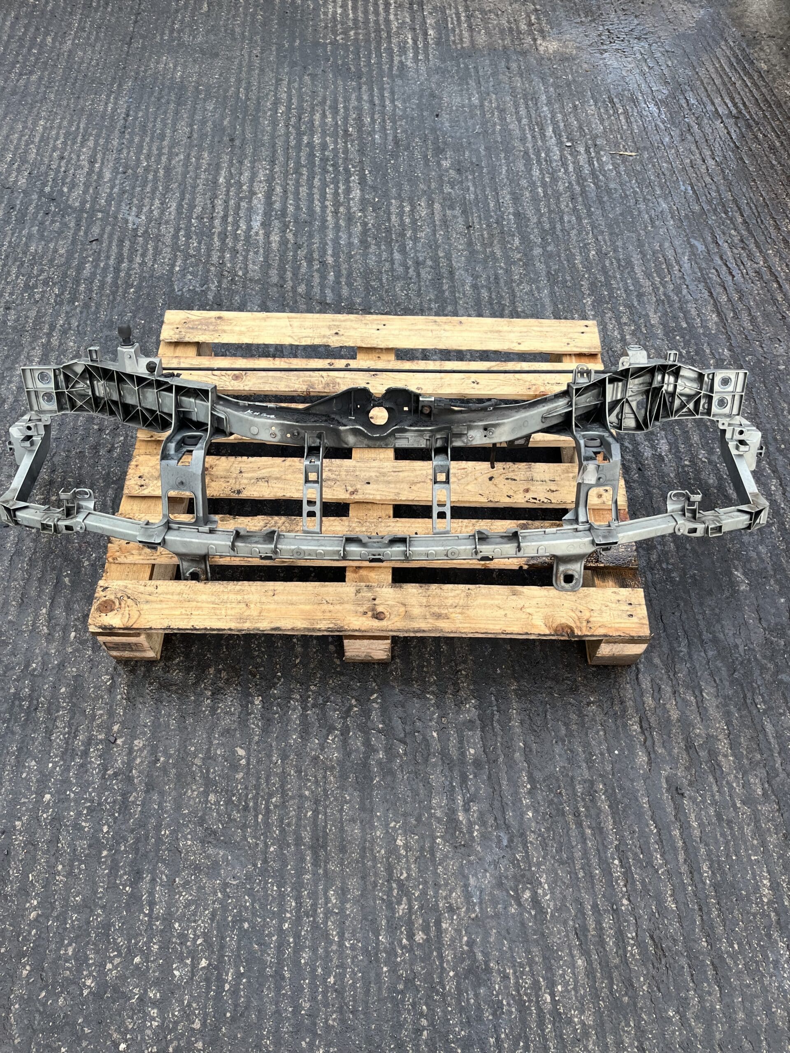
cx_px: 395
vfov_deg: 67.3
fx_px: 791
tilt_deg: -53.5
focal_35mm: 26
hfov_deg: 53.1
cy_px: 526
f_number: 1.6
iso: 80
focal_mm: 5.1
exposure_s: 1/100
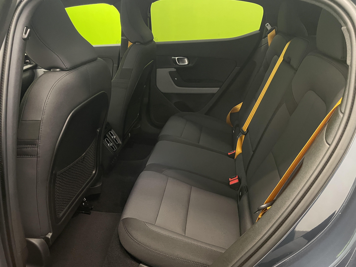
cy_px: 134
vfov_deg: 53.1
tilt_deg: -24.0
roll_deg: +2.4
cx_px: 178
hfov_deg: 67.3
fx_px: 267
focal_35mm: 26
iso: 320
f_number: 1.6
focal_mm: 4.2
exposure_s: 1/50
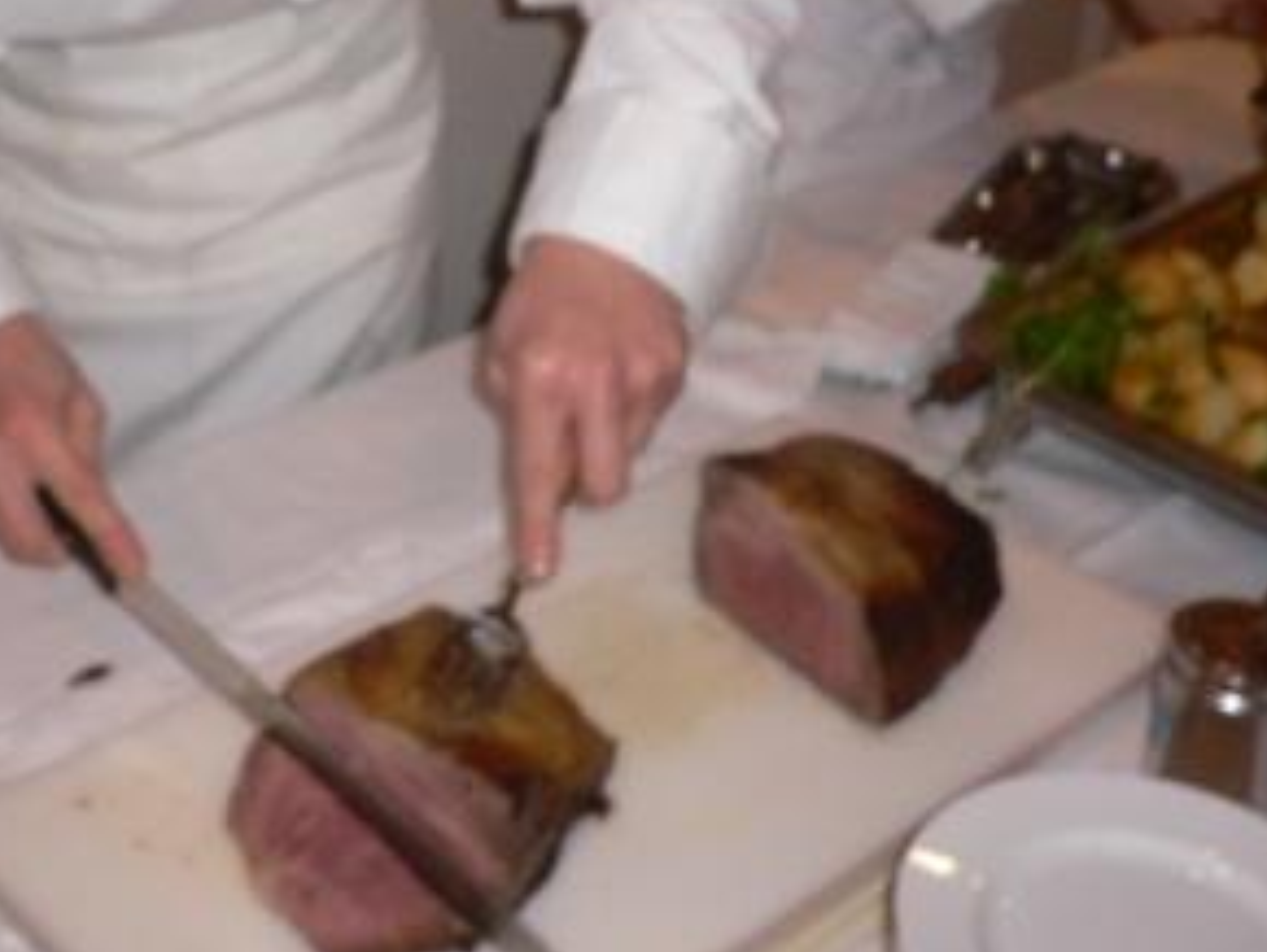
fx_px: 1978
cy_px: 262
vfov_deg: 26.8
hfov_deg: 35.1
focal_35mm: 54
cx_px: 402
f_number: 2.8
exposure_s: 1/60
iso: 100
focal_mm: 5.8
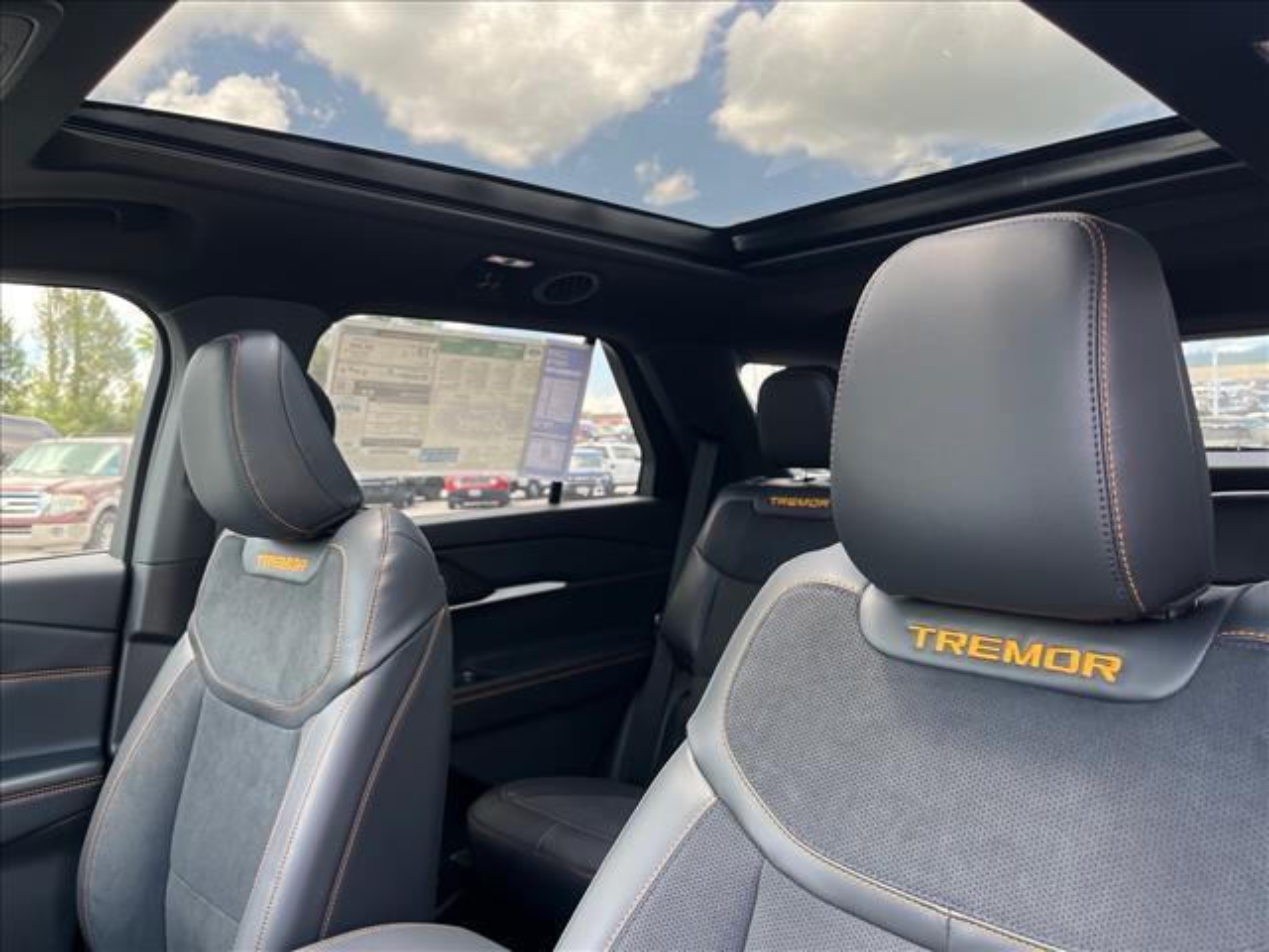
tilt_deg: +1.2
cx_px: 634
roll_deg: +0.1
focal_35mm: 26
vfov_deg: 53.1
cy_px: 476
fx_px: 953
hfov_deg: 67.3
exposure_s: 1/122
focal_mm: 5.1
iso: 32
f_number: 1.6
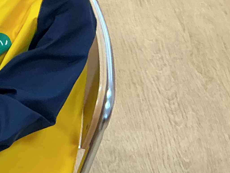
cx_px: -208
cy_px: 30
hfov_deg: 14.7
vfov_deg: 12.9
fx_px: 757
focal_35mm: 114
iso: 40
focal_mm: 3
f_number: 1.8
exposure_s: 1/120
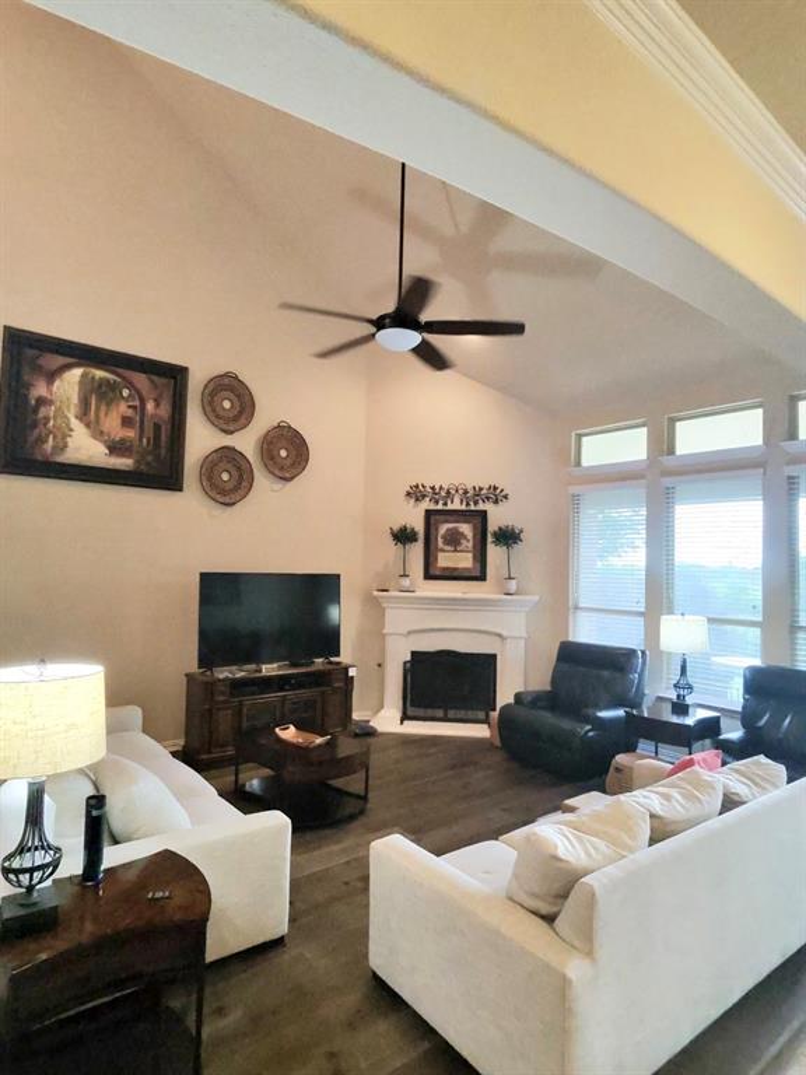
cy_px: 538
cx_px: 403
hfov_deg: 89.9
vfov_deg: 106.2
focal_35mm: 13
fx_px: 404
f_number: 2.2
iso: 319
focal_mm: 2.24
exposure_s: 1/59.9
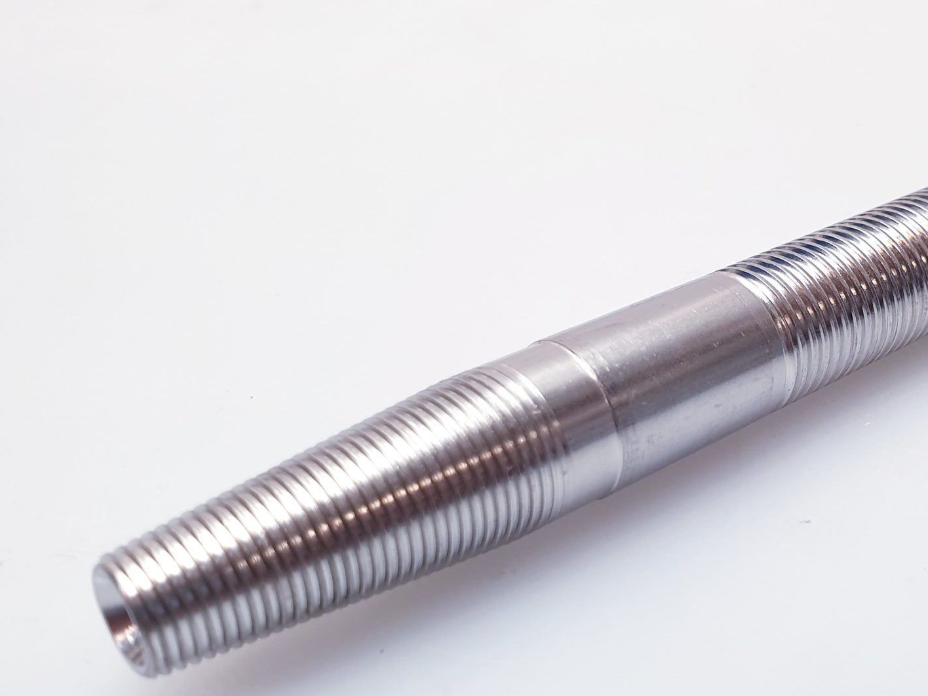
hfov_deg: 38.7
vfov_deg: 30.9
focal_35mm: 47
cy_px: 353
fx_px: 1260
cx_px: 759
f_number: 2.4
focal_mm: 4.3
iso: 125
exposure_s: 1/50
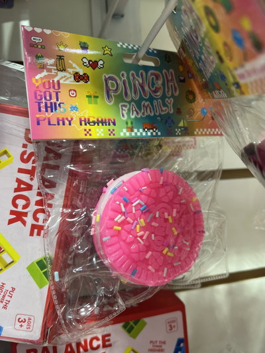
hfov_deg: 53.1
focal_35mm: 26
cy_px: 176
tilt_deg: +1.7
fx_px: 265
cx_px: 132
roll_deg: +3.8
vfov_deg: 67.3
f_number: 1.6
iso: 80
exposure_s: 1/100
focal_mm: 5.1
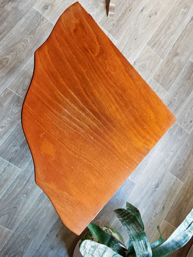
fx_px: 178
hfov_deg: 56.8
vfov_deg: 71.6
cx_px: 96
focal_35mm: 24
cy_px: 128
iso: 400
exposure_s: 1/33
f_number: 2
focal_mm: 1.82
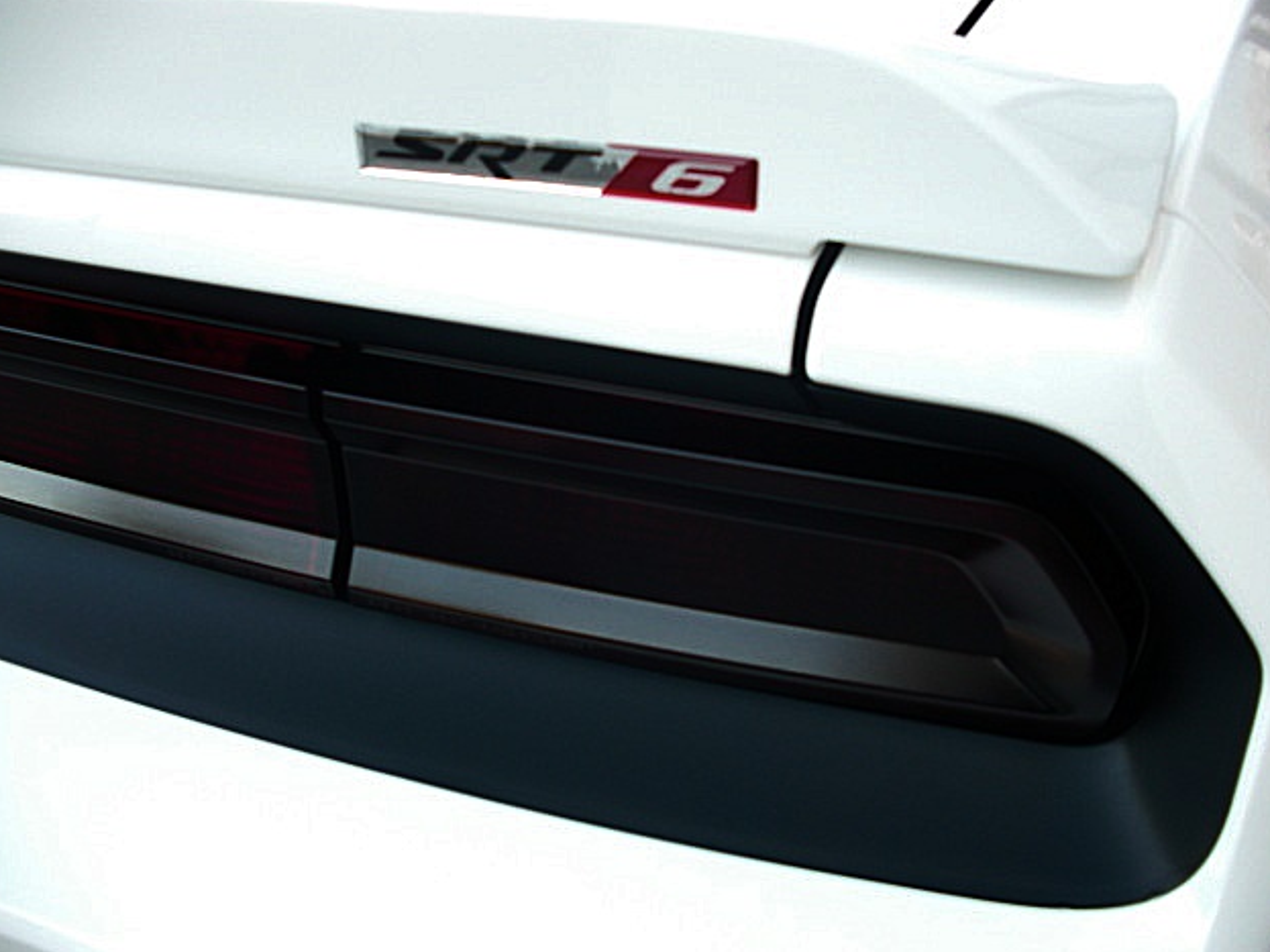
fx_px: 1357
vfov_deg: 38.7
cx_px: 646
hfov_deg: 50.1
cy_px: 475
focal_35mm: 37
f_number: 2.8
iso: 100
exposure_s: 1/125
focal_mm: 6.3
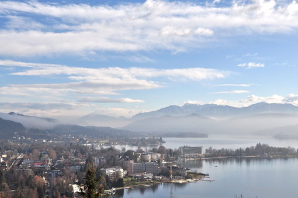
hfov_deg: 36.5
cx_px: 168
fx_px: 451
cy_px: 116
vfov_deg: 24.6
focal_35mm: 55
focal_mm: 29
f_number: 11
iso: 200
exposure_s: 1/800
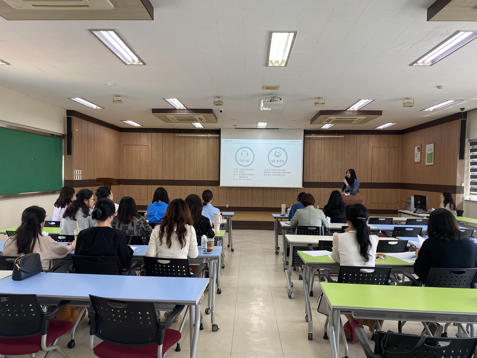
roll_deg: -0.6
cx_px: 238
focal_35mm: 26
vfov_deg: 53.1
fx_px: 358
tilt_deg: -1.5
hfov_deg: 67.3
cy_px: 179
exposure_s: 1/120
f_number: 1.8
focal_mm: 4.25
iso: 64
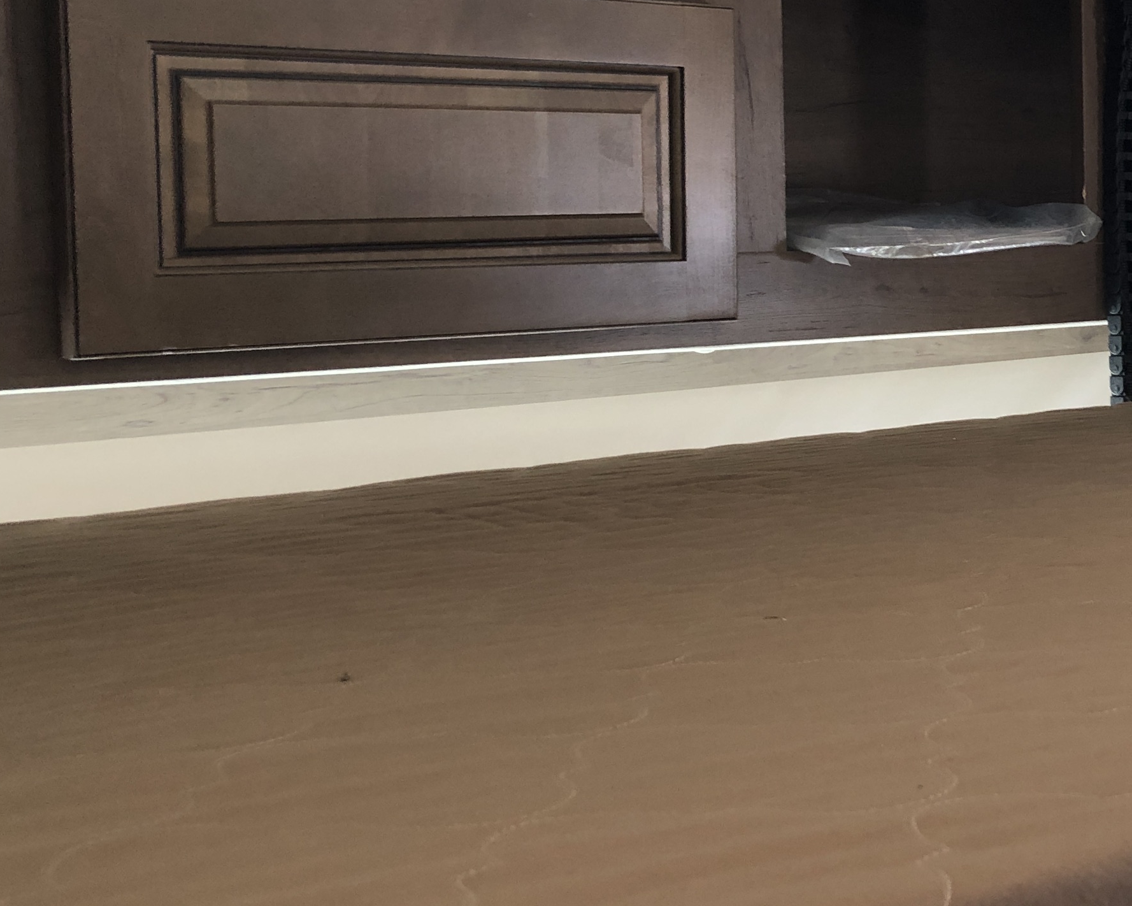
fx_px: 2077
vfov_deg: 24.5
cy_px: 338
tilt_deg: -3.2
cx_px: 1214
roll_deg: -0.2
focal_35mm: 62
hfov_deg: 28.0
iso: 40
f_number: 1.8
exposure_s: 1/24
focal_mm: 3.99
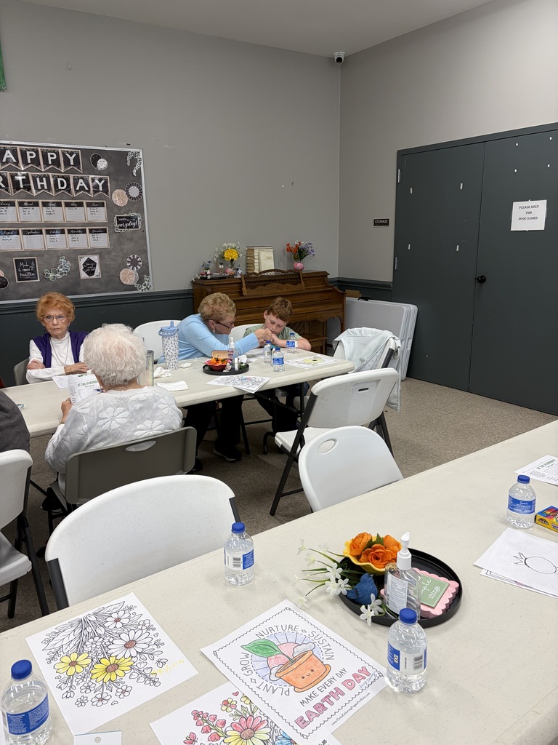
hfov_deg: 53.1
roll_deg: +1.8
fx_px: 559
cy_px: 372
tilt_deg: -14.7
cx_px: 279
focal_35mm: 26
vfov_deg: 67.3
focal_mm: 5.96
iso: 80
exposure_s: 1/122
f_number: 1.6
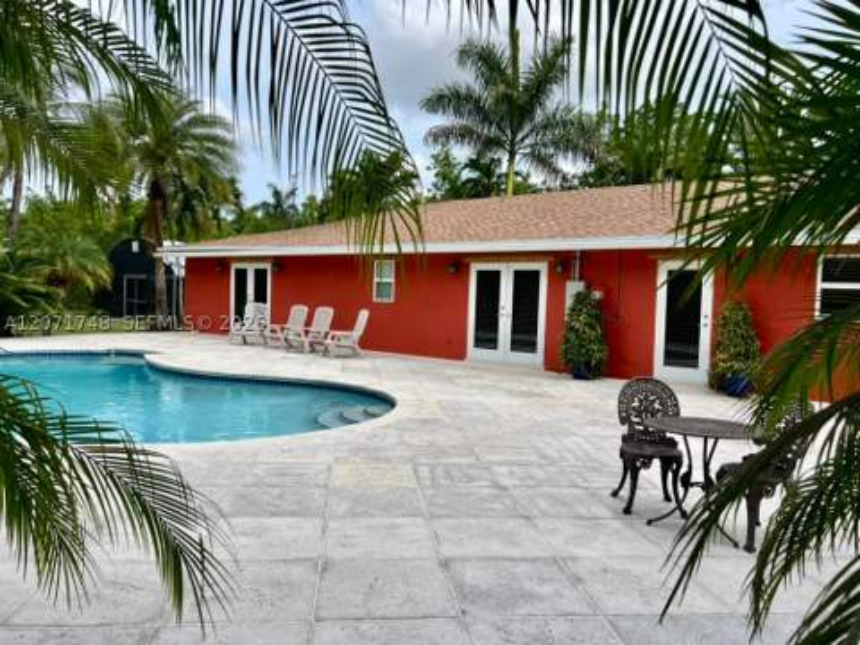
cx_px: 430
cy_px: 322
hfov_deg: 67.3
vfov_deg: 53.1
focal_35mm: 26
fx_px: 646
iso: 50
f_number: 1.5
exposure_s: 1/3460
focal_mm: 5.7
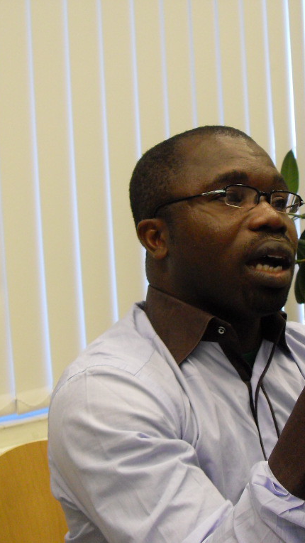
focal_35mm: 54
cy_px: 271
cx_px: 265
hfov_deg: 21.8
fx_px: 776
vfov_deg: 38.5
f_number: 2.8
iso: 200
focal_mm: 6.3
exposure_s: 1/30
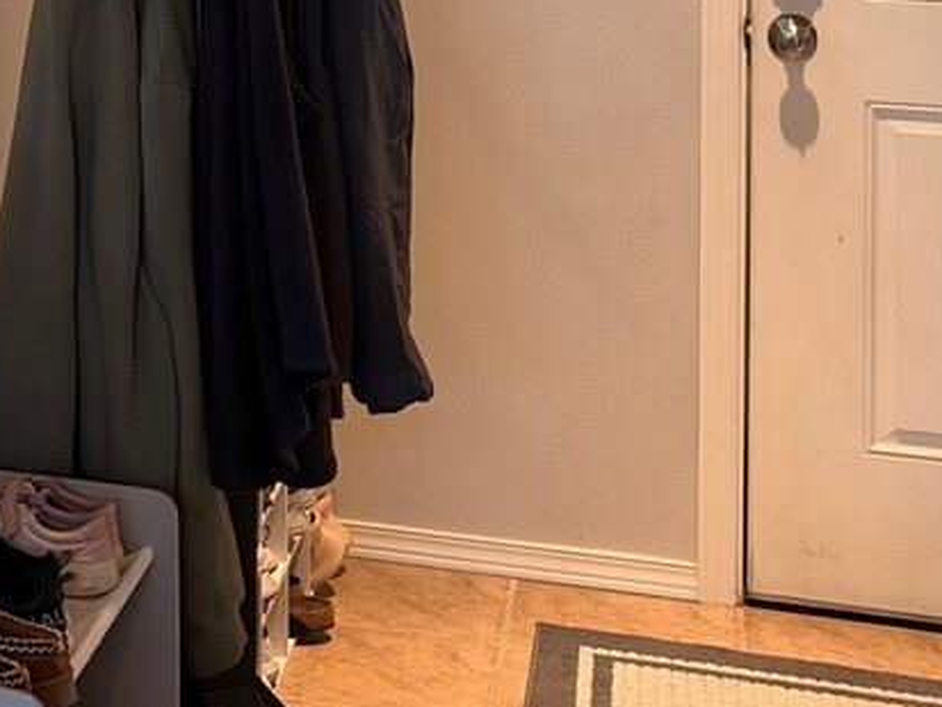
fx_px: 2532
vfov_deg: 14.8
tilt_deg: +0.1
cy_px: -354
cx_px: -570
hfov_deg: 18.2
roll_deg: +0.7
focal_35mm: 93
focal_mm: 6.93
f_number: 1.8
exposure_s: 1/120
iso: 250
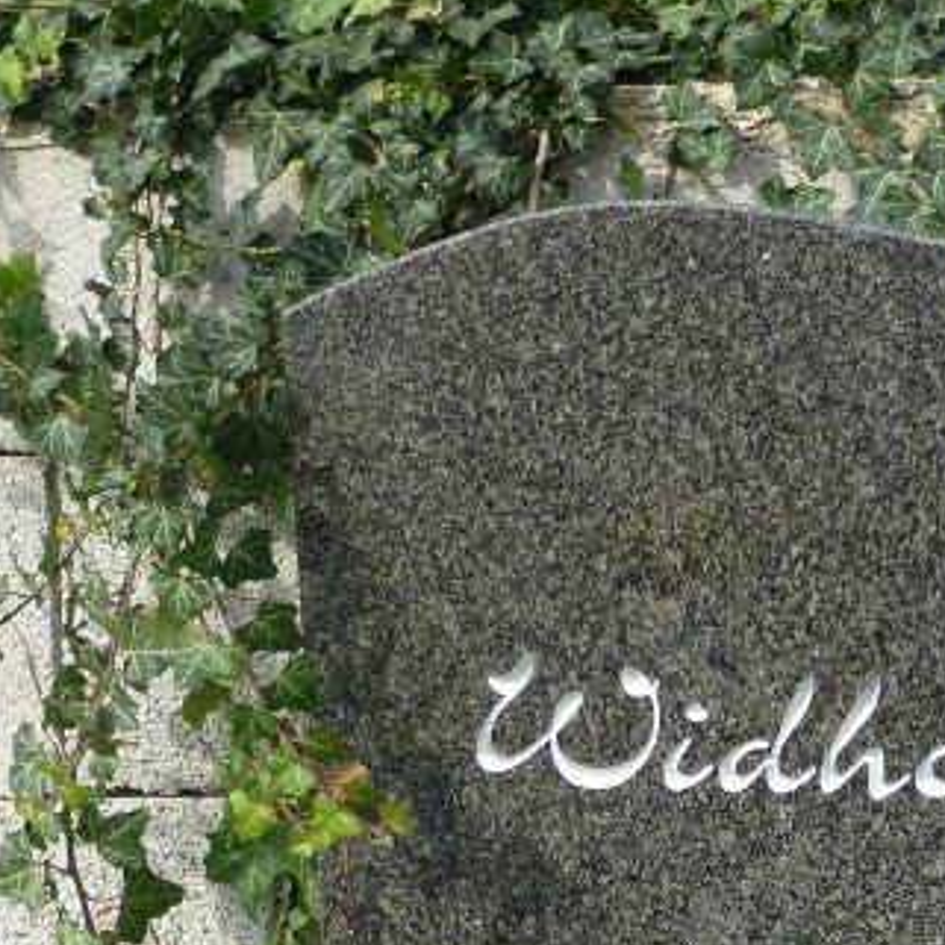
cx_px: 889
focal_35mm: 138
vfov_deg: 12.4
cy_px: 1135
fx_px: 4262
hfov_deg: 12.5
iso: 100
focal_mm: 8.5
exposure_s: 1/250
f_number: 4.2
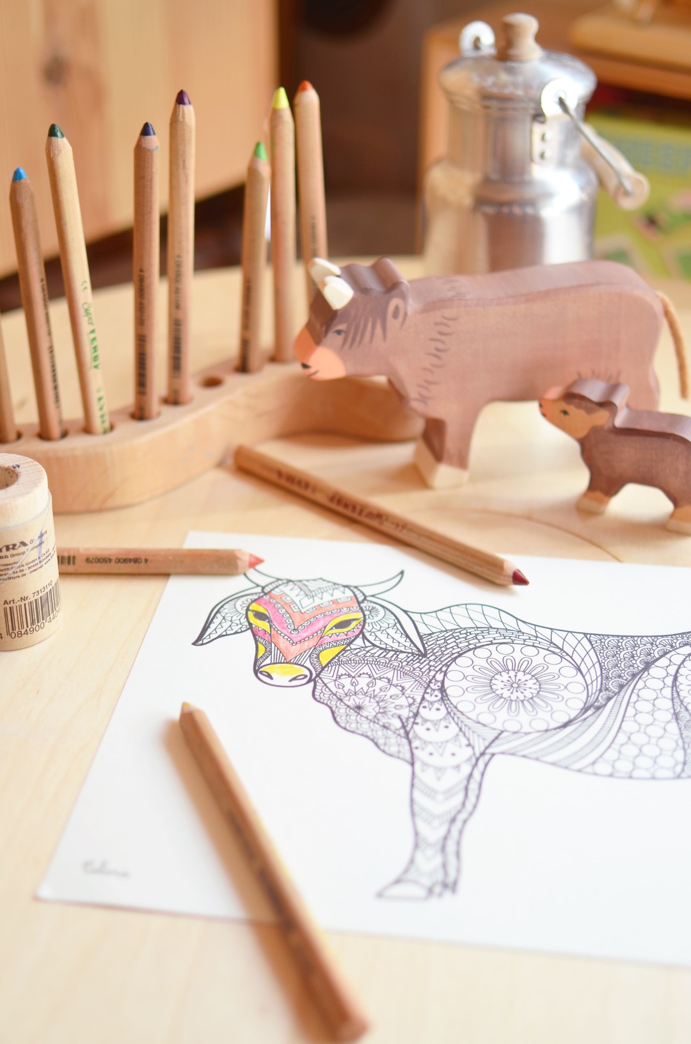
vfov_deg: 37.9
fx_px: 1519
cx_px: 346
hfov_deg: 25.6
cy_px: 522
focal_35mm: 52
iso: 200
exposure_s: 1/100
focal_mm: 35
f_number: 3.2
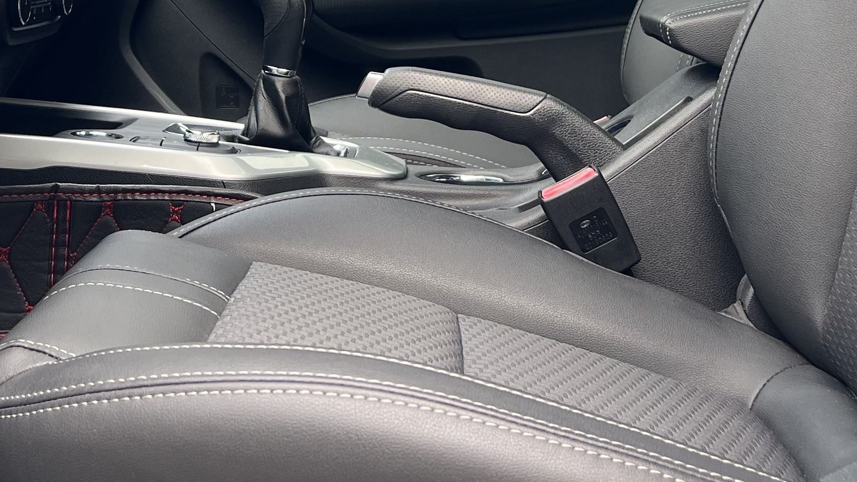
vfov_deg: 16.1
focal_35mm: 70
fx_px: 1591
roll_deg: +0.7
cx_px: 262
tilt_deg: +4.3
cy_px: -196
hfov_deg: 29.9
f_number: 1.5
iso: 32
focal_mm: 5.7
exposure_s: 1/144
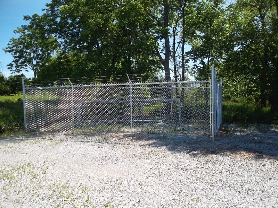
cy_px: 104
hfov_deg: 65.3
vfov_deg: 51.4
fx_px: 217
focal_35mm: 27
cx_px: 139
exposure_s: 1/480
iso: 80
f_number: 3.5
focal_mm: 4.9
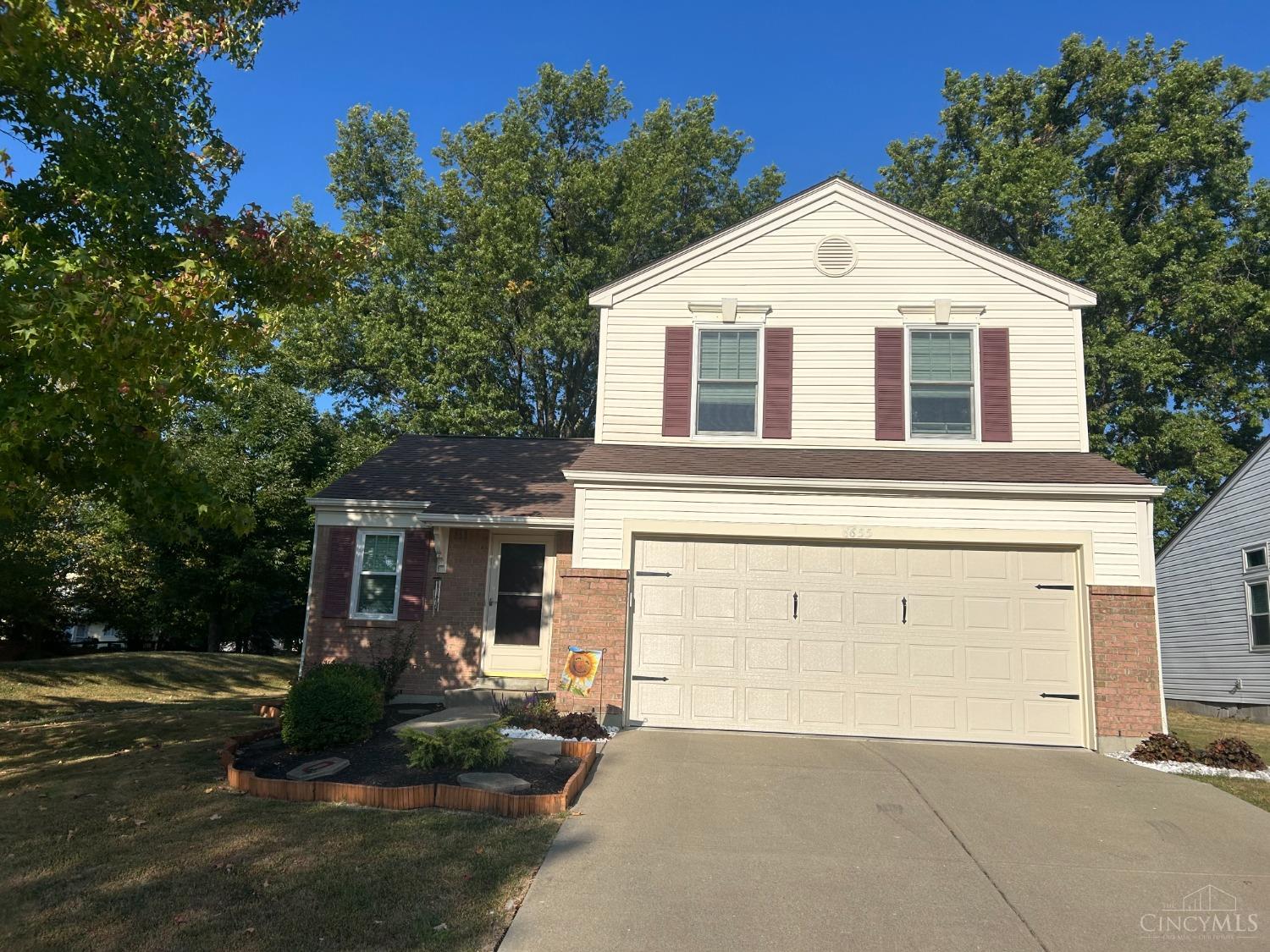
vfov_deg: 53.1
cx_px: 635
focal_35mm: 26
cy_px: 476
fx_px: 954
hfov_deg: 67.3
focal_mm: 5.7
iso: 50
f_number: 1.5
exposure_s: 1/8696
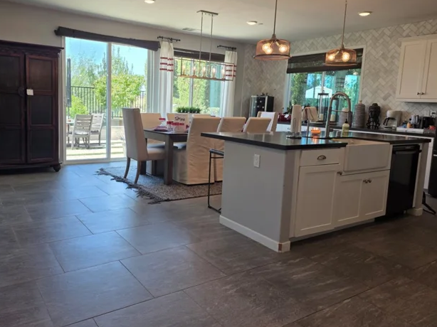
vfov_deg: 49.7
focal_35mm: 28
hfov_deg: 63.2
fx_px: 353
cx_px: 190
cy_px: 149
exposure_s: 1/120
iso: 50
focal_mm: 6.3
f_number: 1.7
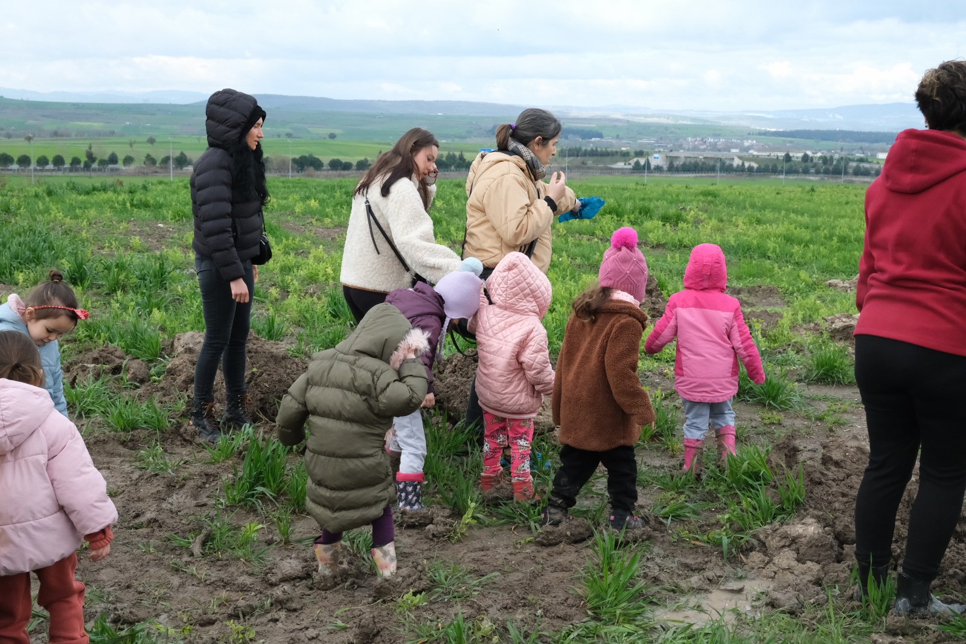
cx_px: 483
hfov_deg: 28.8
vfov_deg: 19.5
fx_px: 1878
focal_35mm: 70
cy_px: 322
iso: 3200
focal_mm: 46.6
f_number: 7.1
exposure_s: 1/2700
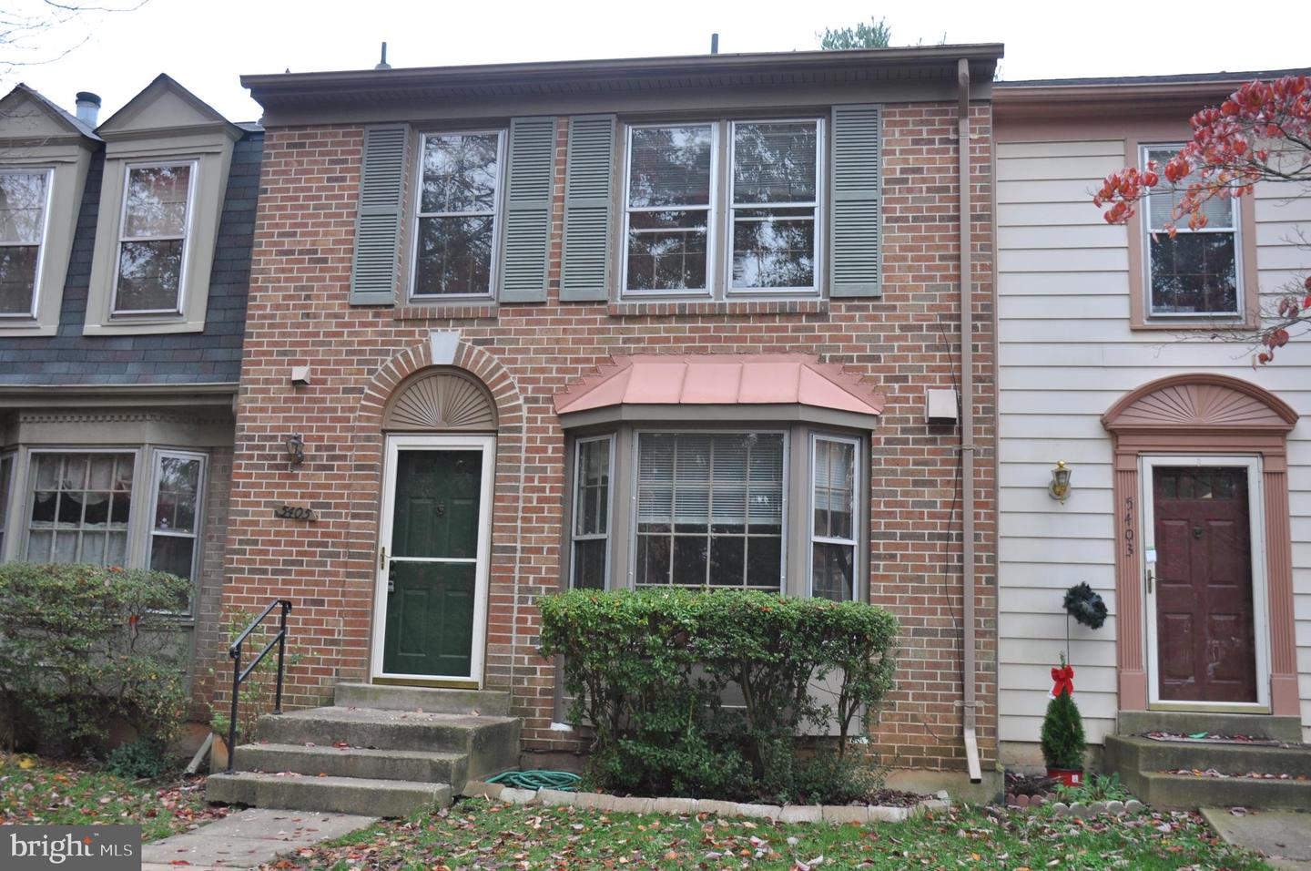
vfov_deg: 38.3
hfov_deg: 55.2
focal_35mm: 34
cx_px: 656
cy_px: 436
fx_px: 1255
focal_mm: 23
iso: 400
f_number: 3.5
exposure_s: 1/40
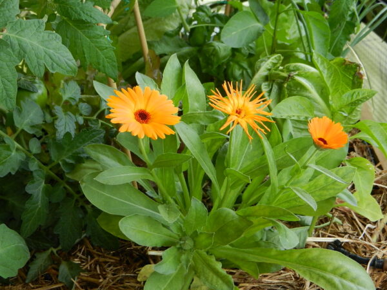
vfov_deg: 24.4
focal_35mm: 60
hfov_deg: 32.2
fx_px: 671
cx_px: 194
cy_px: 145
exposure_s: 1/125
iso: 160
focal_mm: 10.9
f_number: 4.5
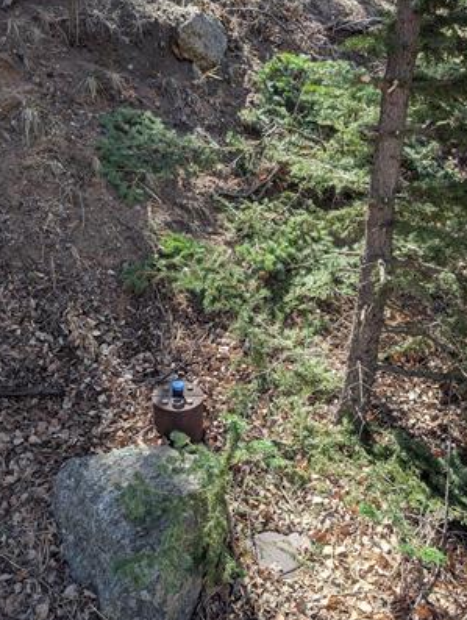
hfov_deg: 48.3
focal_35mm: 29
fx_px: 520
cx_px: 216
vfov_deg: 61.6
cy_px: 295
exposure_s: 1/331
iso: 20
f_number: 1.68
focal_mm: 6.9
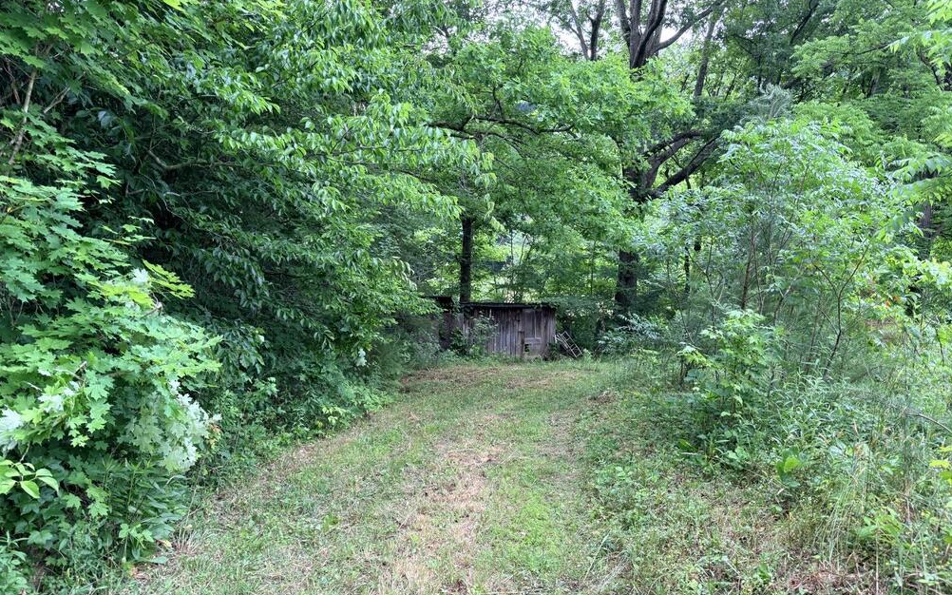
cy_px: 342
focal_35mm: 26
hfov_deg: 70.4
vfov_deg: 47.4
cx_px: 485
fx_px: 674
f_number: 1.78
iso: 100
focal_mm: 6.76
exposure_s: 1/121
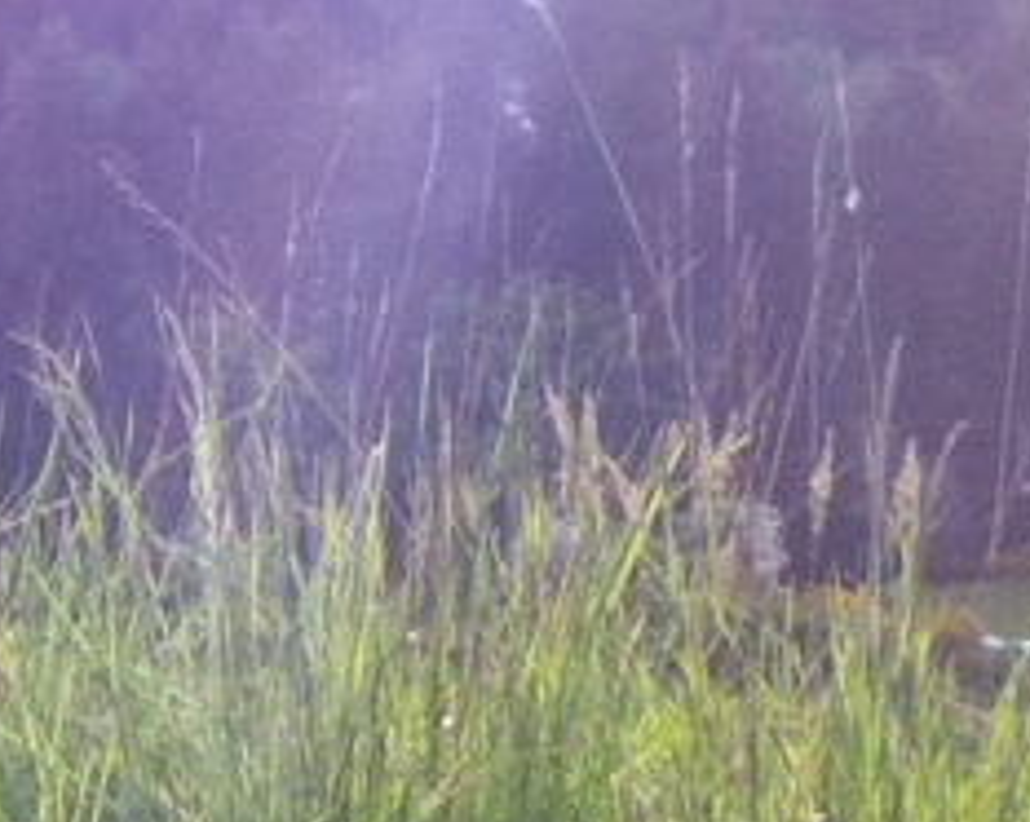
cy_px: 756
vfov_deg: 8.1
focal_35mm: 190
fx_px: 5787
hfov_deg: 9.6
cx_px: -955
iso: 80
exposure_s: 1/178
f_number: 2.8
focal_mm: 3.85
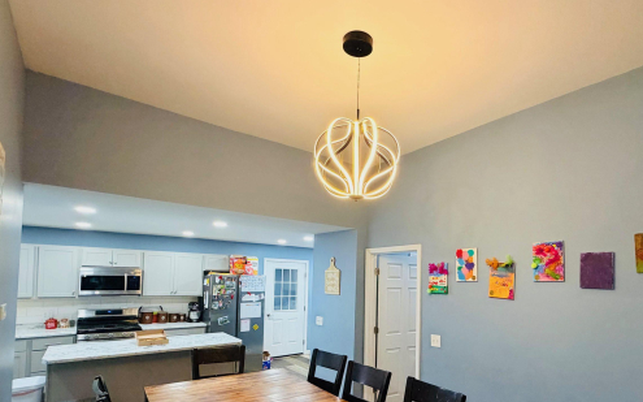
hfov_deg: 84.3
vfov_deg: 58.2
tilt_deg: +2.1
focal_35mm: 20
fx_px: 350
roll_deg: -0.6
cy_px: 269
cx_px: 379
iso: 320
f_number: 2.2
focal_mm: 2.22
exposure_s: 1/60
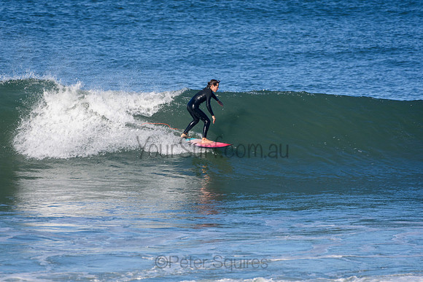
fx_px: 8814
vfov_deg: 1.8
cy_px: 141
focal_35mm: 750
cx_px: 212
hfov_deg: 2.7
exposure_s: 1/2000
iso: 360
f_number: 5.6
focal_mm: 500
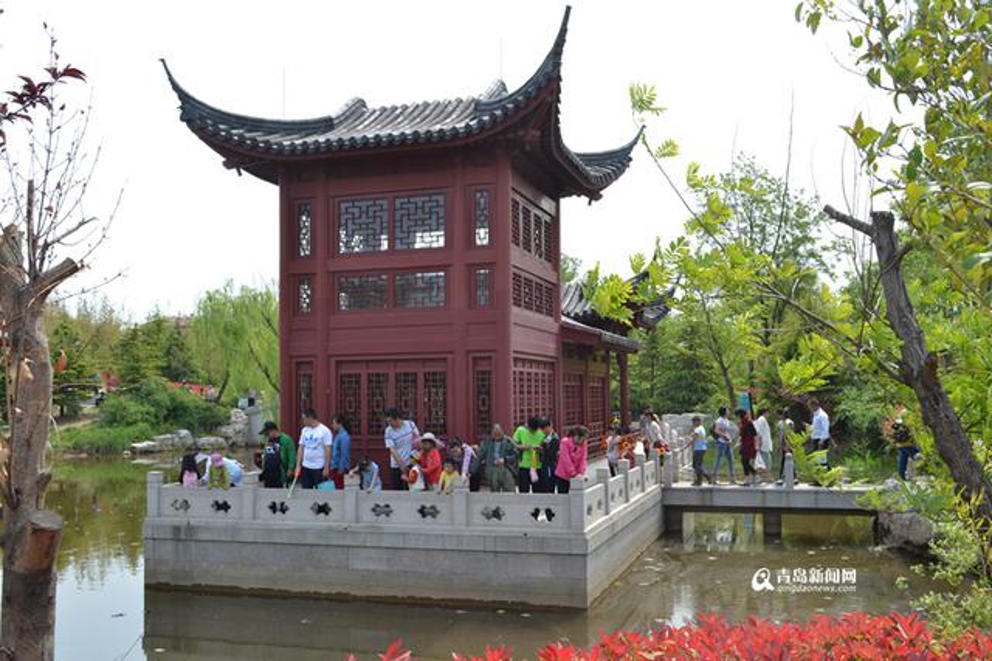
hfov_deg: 57.2
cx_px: 496
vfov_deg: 39.9
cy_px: 330
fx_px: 909
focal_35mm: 33
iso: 400
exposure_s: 1/320
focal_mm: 22
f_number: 9
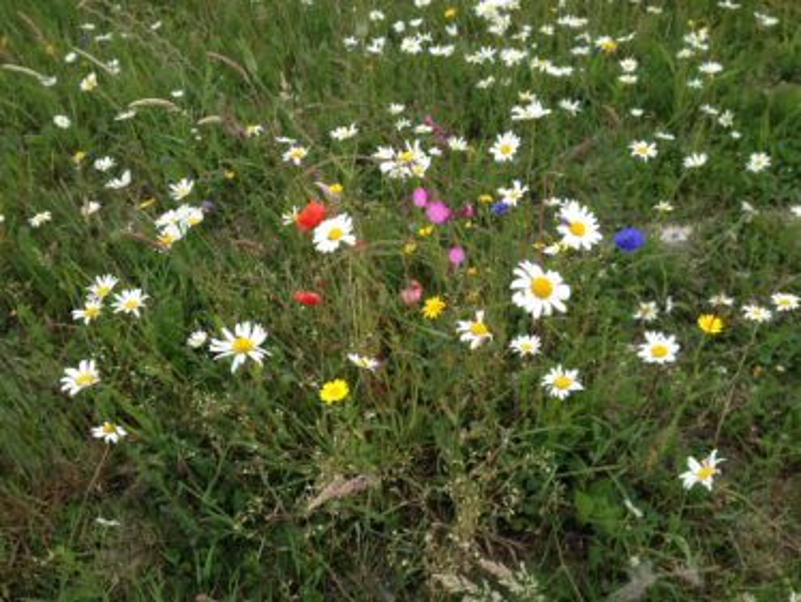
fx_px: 810
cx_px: 400
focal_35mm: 35
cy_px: 301
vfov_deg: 40.7
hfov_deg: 52.6
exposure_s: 1/569
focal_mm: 4.28
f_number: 2.4
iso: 50
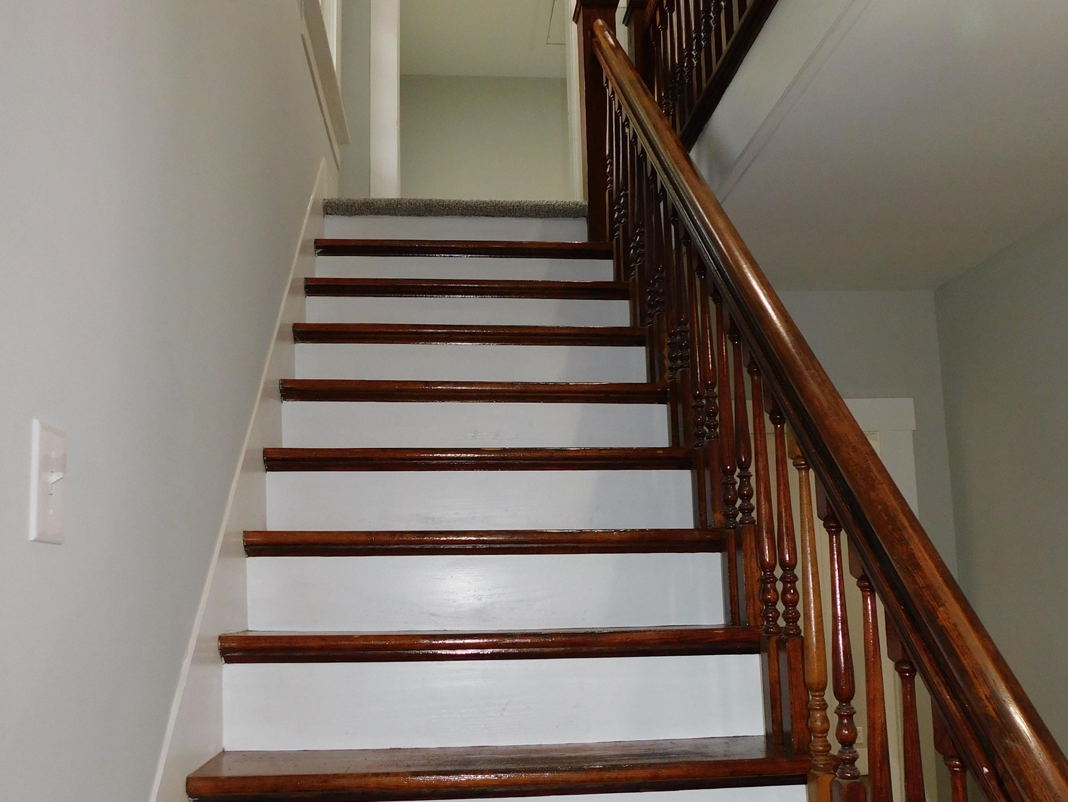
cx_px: 533
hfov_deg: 58.3
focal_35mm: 31
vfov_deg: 45.3
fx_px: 957
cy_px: 465
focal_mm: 4
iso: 200
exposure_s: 1/30
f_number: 3
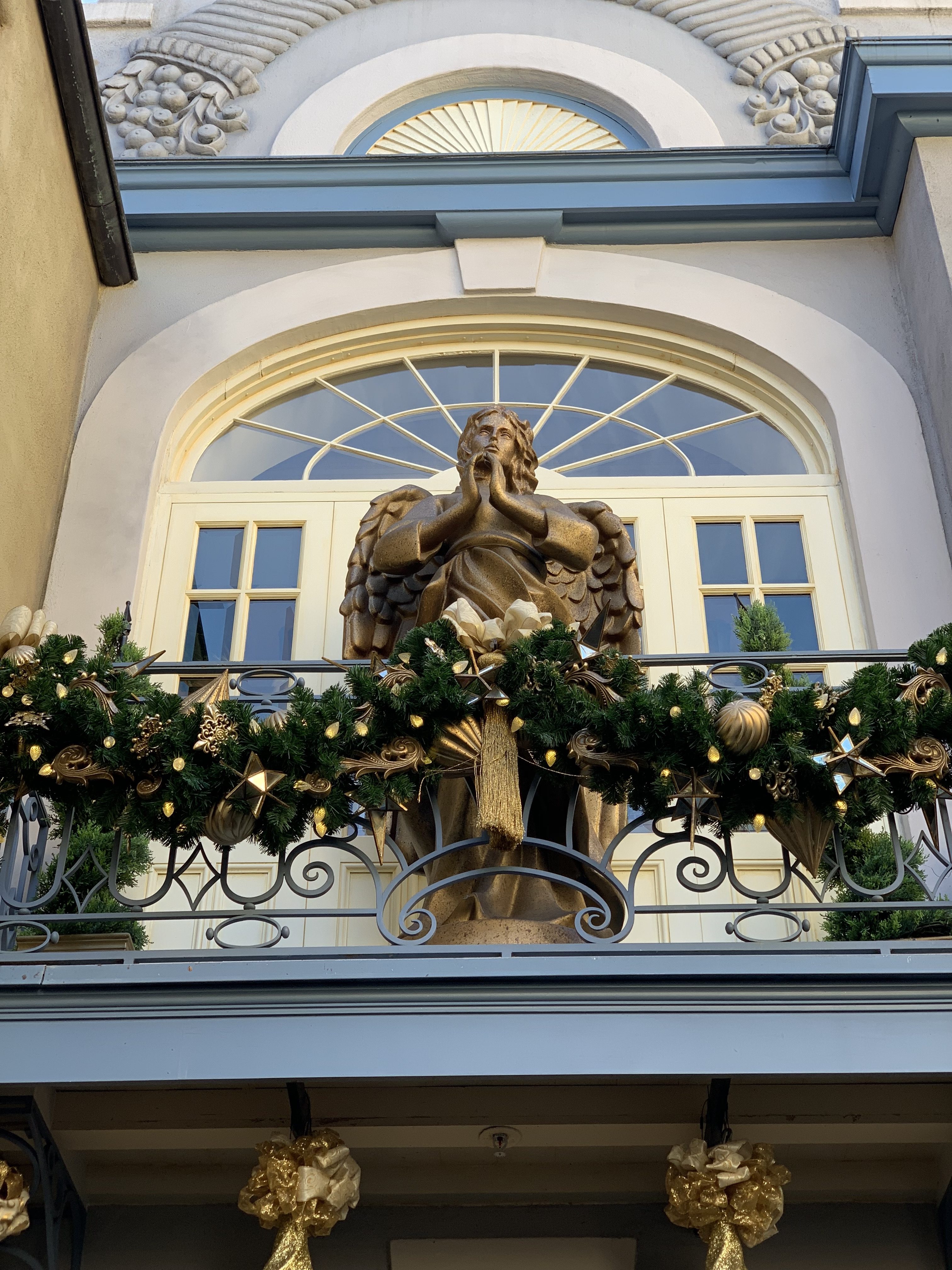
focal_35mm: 52
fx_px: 1907
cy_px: 635
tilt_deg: +40.4
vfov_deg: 36.8
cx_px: 476
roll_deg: -0.3
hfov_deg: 28.0
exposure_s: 1/122
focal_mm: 6
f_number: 2.4
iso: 20
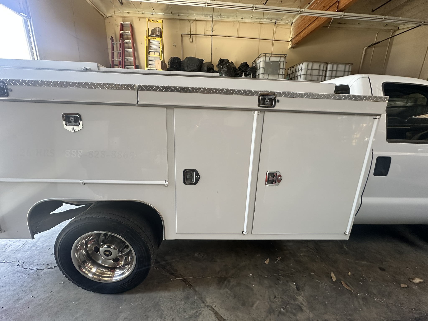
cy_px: 160
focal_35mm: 14
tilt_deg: -13.7
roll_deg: -1.7
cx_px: 214
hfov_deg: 102.1
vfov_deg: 85.7
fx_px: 173
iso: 125
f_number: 2.2
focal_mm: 2.22
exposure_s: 1/99
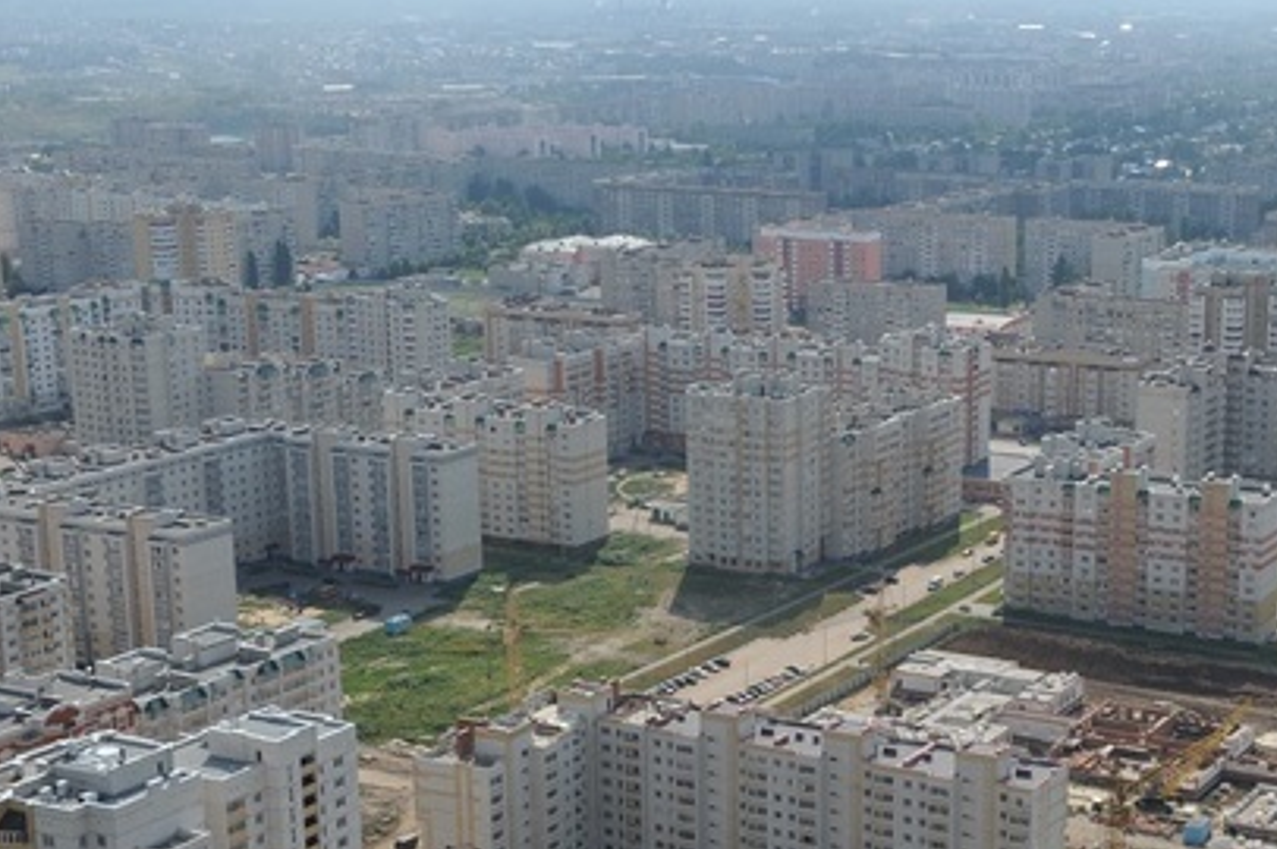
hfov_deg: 28.2
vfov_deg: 19.0
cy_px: 623
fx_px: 2516
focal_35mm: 71
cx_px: 879
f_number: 14
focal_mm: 48
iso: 400
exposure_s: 1/500
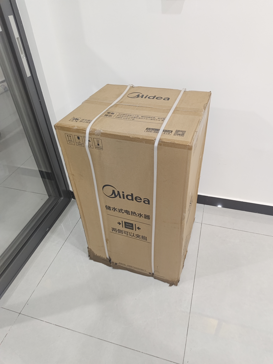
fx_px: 252
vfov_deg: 71.6
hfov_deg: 56.8
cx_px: 136
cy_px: 182
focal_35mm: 24
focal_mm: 5.56
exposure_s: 1/50
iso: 1076
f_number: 1.88
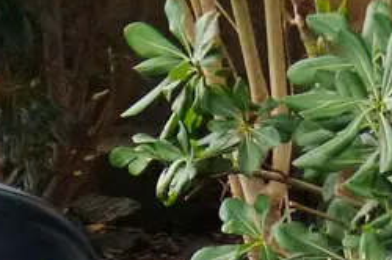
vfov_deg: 1.4
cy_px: 161
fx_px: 10603
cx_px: -486
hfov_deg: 2.1
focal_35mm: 975
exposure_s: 1/80
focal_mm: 35.1
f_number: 2.8
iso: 250
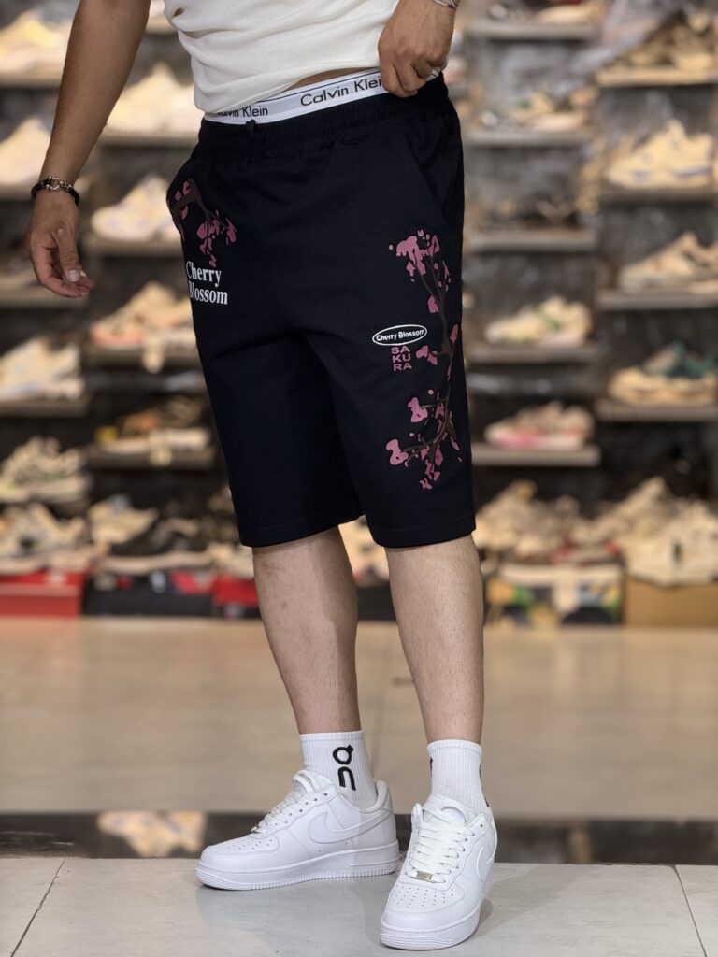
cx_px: 359
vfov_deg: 16.4
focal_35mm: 120
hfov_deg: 12.3
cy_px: 478
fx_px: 3319
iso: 160
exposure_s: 1/100
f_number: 2.8
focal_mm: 15.66
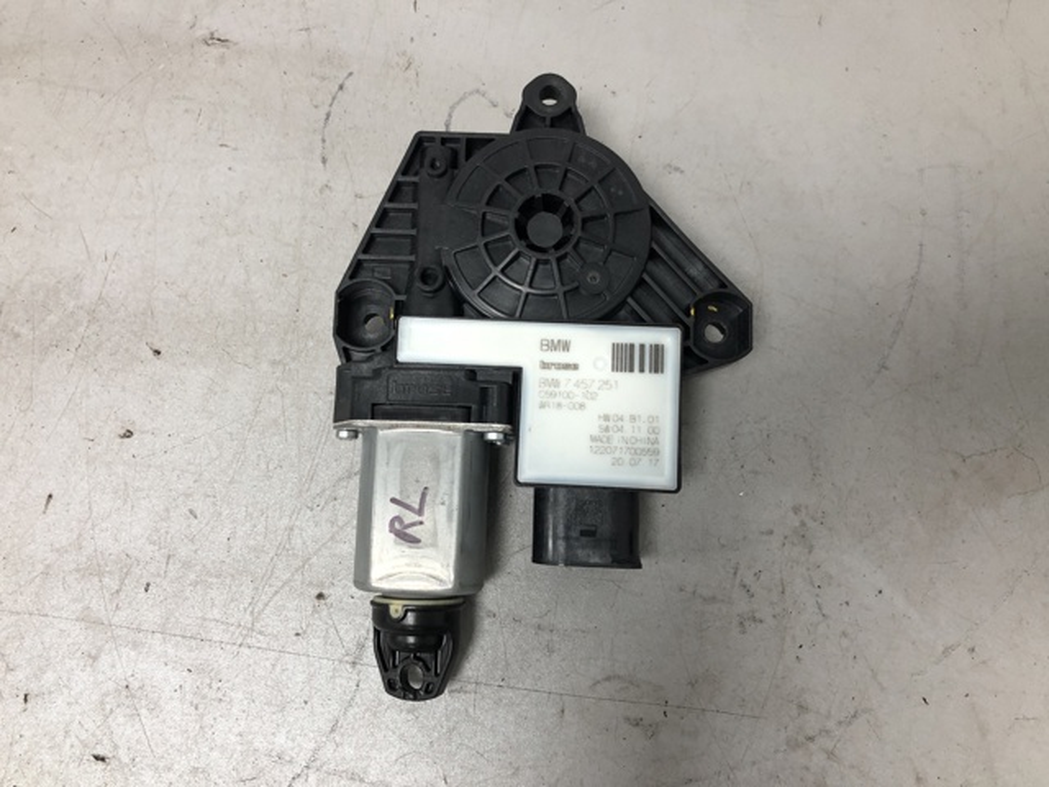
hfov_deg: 63.4
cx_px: 524
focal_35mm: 28
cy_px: 394
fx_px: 849
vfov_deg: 49.7
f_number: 1.8
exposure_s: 1/33
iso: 40
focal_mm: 4
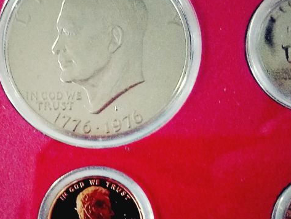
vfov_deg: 26.5
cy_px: 133
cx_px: 90
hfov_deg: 34.5
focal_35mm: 55
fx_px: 462
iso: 320
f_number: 1.7
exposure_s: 1/10
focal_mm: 4.2
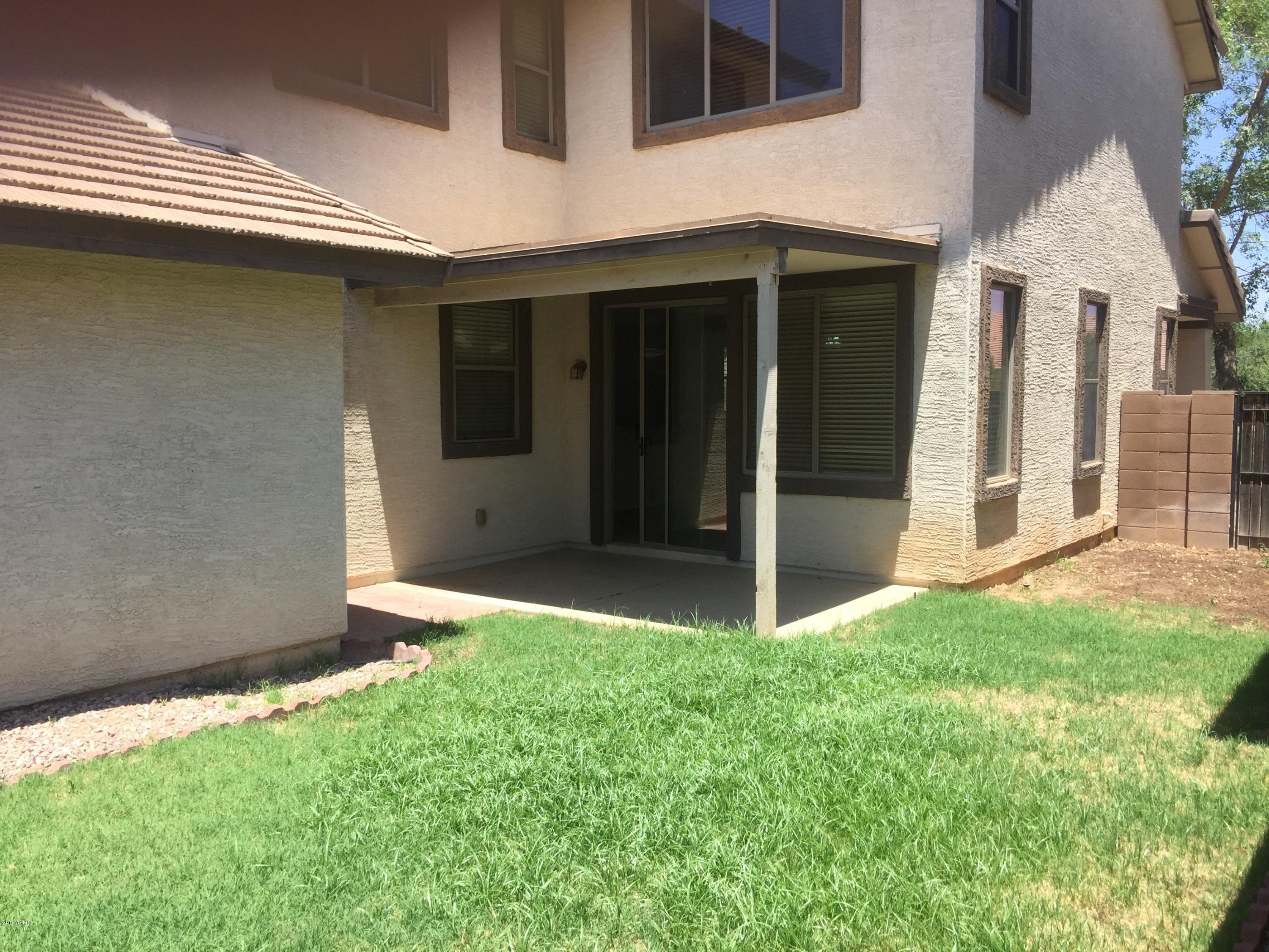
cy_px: 476
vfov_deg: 48.2
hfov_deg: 61.7
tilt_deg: -4.4
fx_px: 1063
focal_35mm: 29
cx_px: 634
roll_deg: -0.5
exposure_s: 1/1041
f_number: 2.2
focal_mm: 4.15
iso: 32
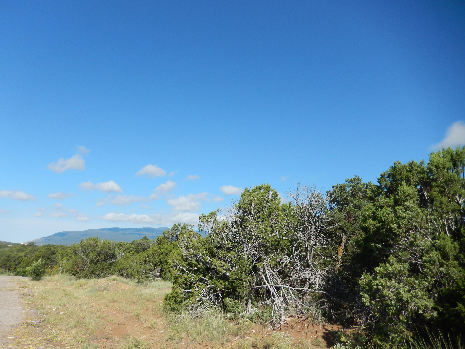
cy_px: 174
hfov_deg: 69.4
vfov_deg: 54.9
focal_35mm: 25
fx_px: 336
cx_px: 232
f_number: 3.4
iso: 125
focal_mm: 4.5
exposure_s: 1/1250
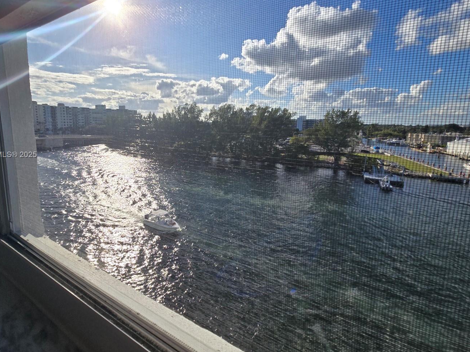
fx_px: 217
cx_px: 210
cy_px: 155
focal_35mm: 16
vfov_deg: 77.8
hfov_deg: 94.2
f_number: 2.2
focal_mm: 2.2
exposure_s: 1/4142
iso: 50
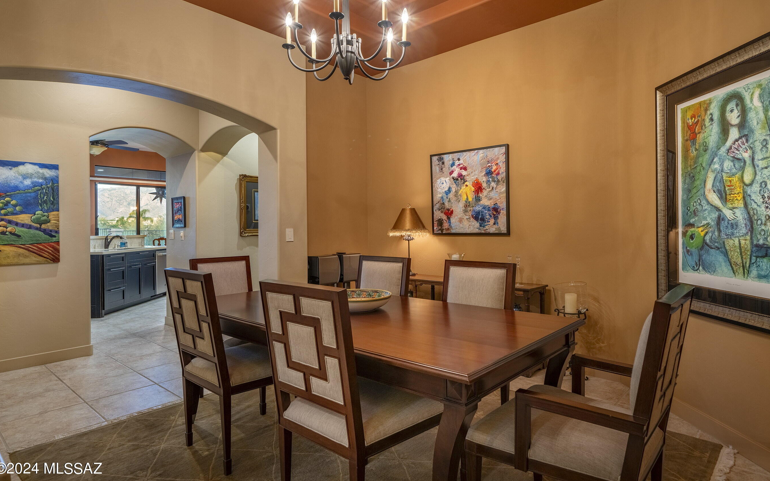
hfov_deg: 88.0
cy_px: 227
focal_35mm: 19
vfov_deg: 62.2
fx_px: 399
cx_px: 393
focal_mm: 18
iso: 200
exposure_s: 1/13
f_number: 9
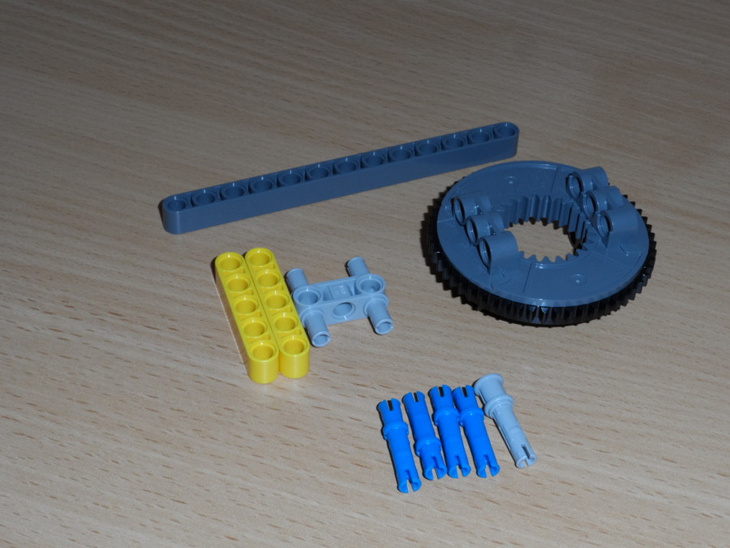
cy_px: 274
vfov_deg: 20.2
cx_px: 365
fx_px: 1539
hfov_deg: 26.7
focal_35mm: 73
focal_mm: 11.9
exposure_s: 1/20
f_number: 7.7
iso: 100
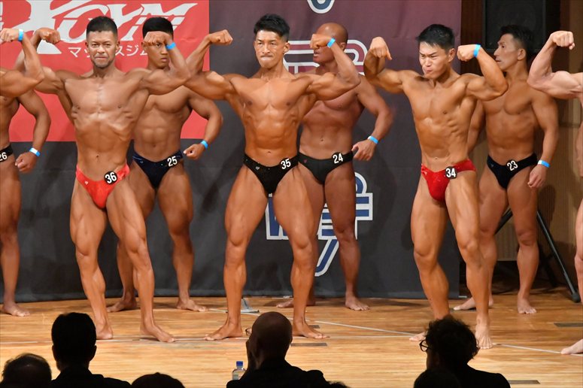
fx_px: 4370
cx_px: 292
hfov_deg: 7.6
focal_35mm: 270
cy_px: 194
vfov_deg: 5.1
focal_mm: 180
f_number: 5.6
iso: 14400
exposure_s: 1/400
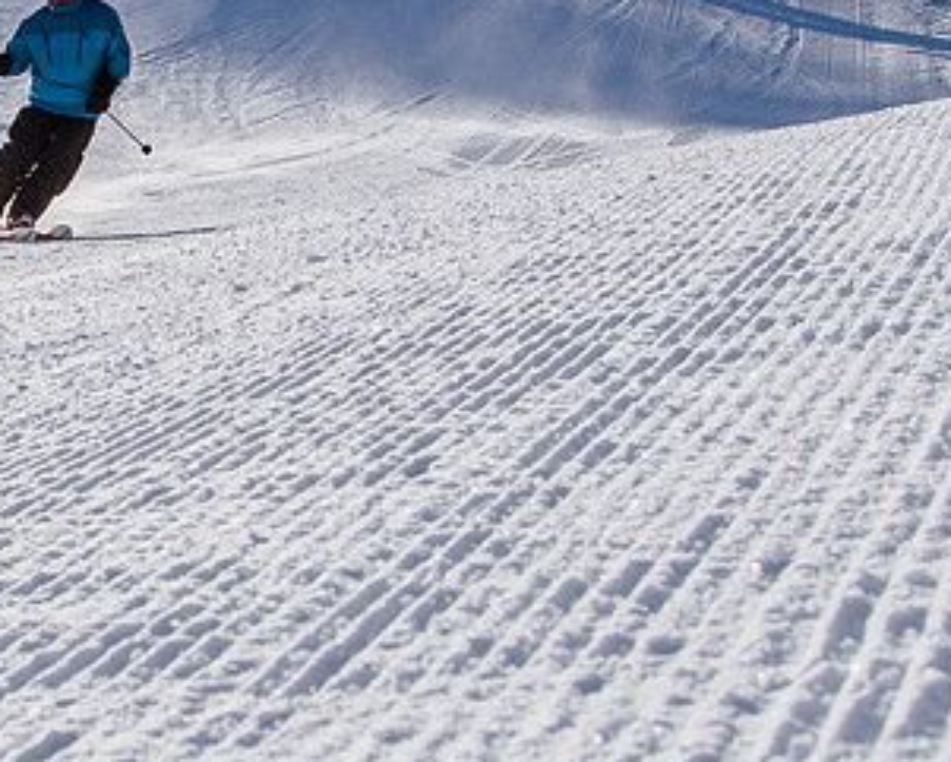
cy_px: 285
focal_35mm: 125
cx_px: 44
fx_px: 3519
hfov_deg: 15.2
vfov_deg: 12.3
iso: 160
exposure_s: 1/1000
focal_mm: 28
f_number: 8
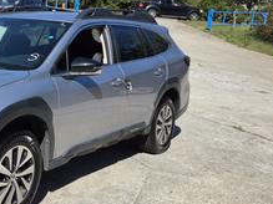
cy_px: 60
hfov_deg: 32.6
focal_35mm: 53
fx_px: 418
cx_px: -12
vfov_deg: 27.2
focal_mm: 5.4
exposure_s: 1/5397
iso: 80
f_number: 1.8
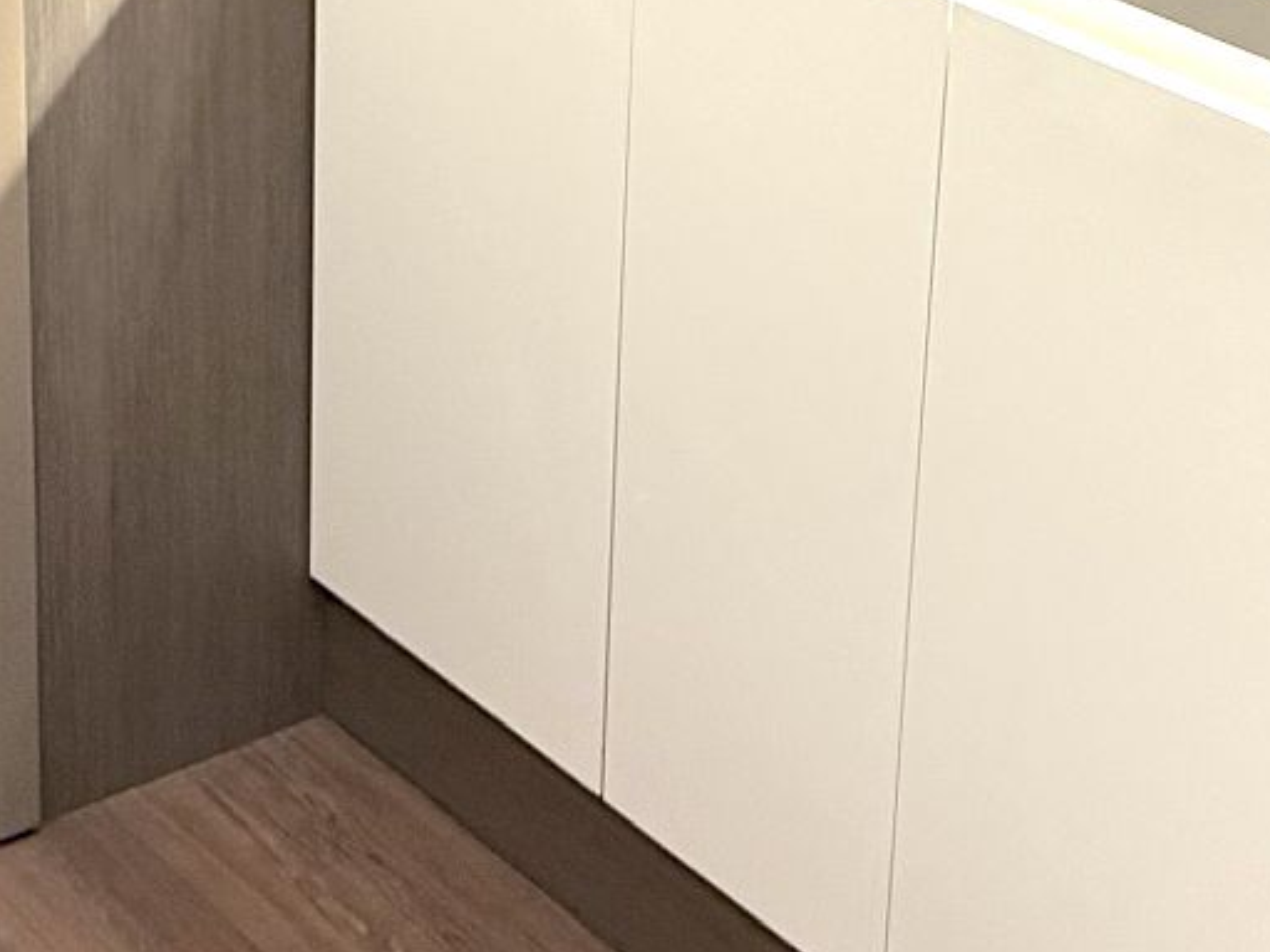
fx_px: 3302
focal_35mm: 90
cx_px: 590
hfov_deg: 21.8
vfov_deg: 16.0
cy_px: -72
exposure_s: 1/60
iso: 320
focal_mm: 6.76
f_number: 1.78
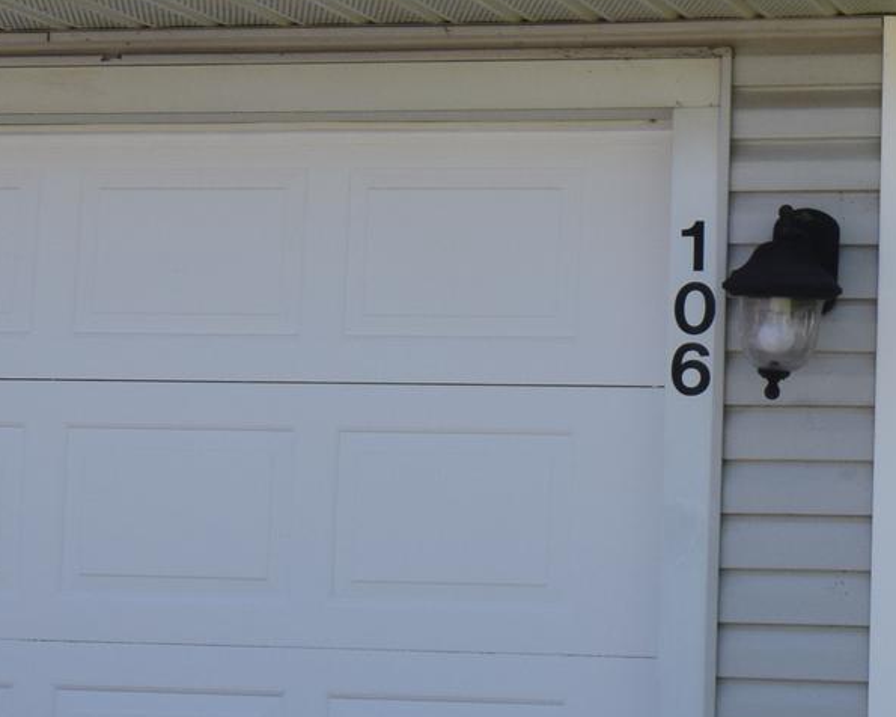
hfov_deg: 18.9
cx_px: 1001
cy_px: 268
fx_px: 2572
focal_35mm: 97
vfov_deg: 15.8
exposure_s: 1/400
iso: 400
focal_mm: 20
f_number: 11
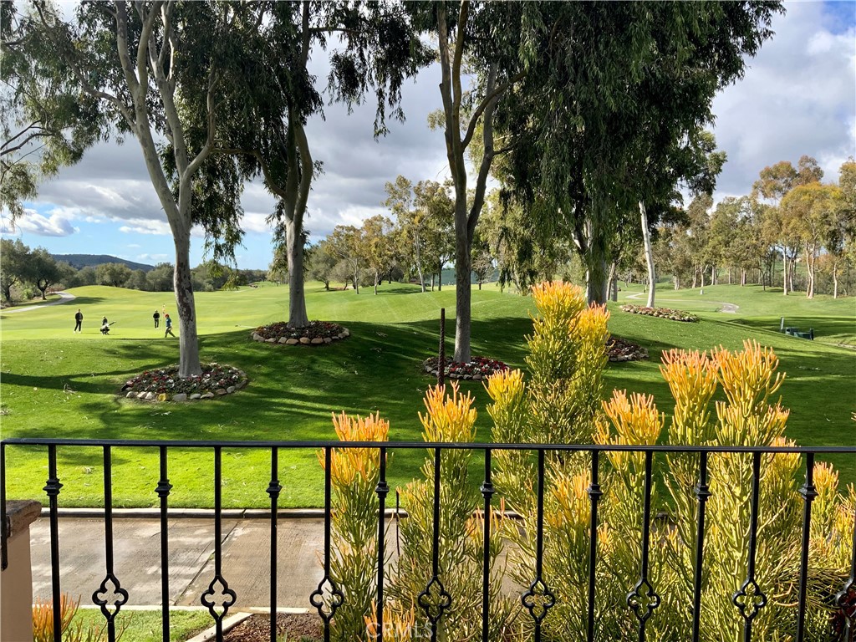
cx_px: 428
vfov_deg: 48.2
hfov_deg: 61.7
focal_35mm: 29
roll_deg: -0.6
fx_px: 717
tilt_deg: -4.5
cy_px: 321
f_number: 1.8
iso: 16
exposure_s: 1/1015
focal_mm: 3
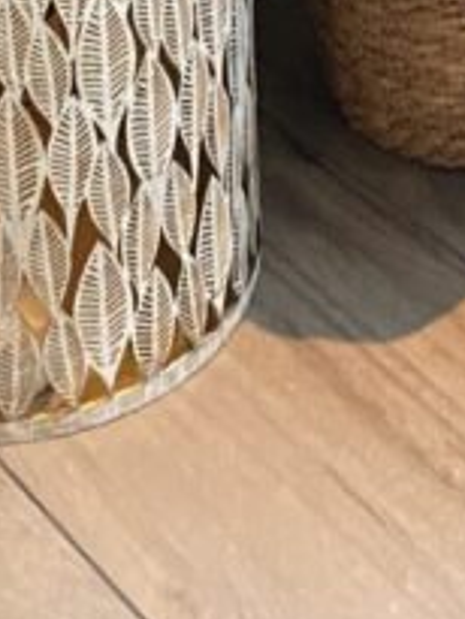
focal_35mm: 130
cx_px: 411
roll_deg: -0.1
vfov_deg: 12.0
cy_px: -909
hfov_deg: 11.4
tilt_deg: -9.7
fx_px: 2326
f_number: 1.8
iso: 500
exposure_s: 1/25
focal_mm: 4.25
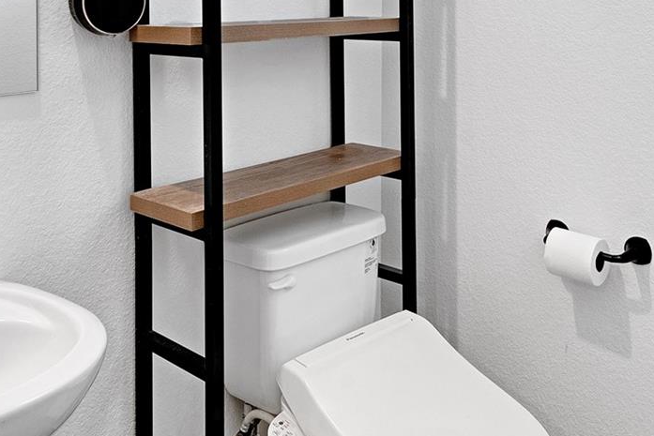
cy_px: 13
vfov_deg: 31.9
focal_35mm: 39
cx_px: 365
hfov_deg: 49.4
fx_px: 709
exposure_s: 1/8
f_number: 8
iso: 200
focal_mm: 17
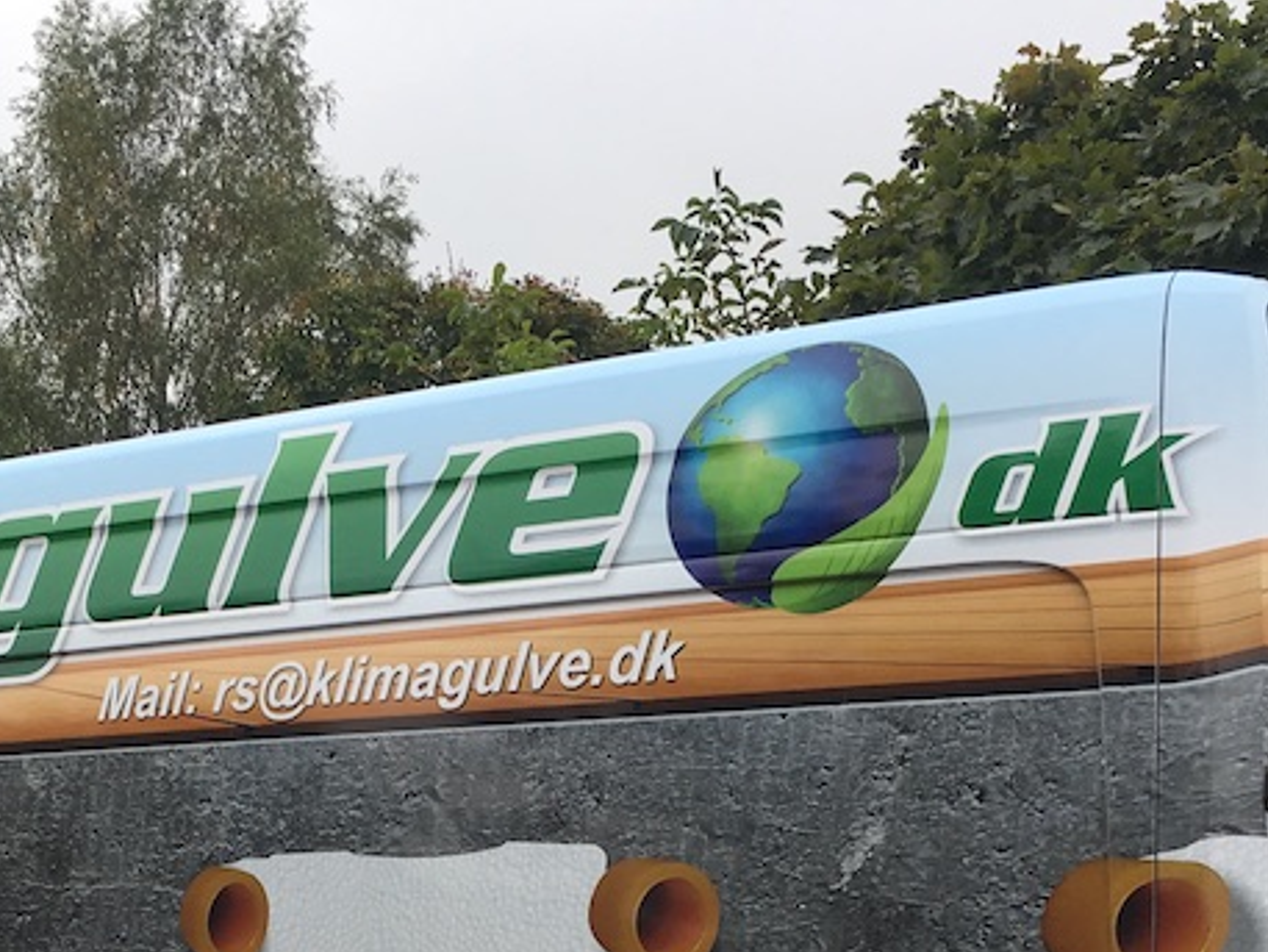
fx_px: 2345
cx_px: 330
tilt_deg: -2.3
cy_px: 1046
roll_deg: -0.2
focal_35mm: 64
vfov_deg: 21.7
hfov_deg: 29.8
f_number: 2.2
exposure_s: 1/444
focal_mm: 4.15
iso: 25
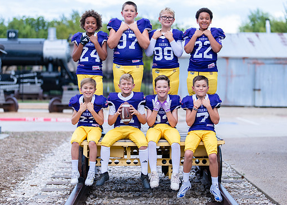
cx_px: 153
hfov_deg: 23.9
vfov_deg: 17.2
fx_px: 677
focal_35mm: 83
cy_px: 97
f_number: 1.2
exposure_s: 1/400
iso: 250
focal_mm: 50
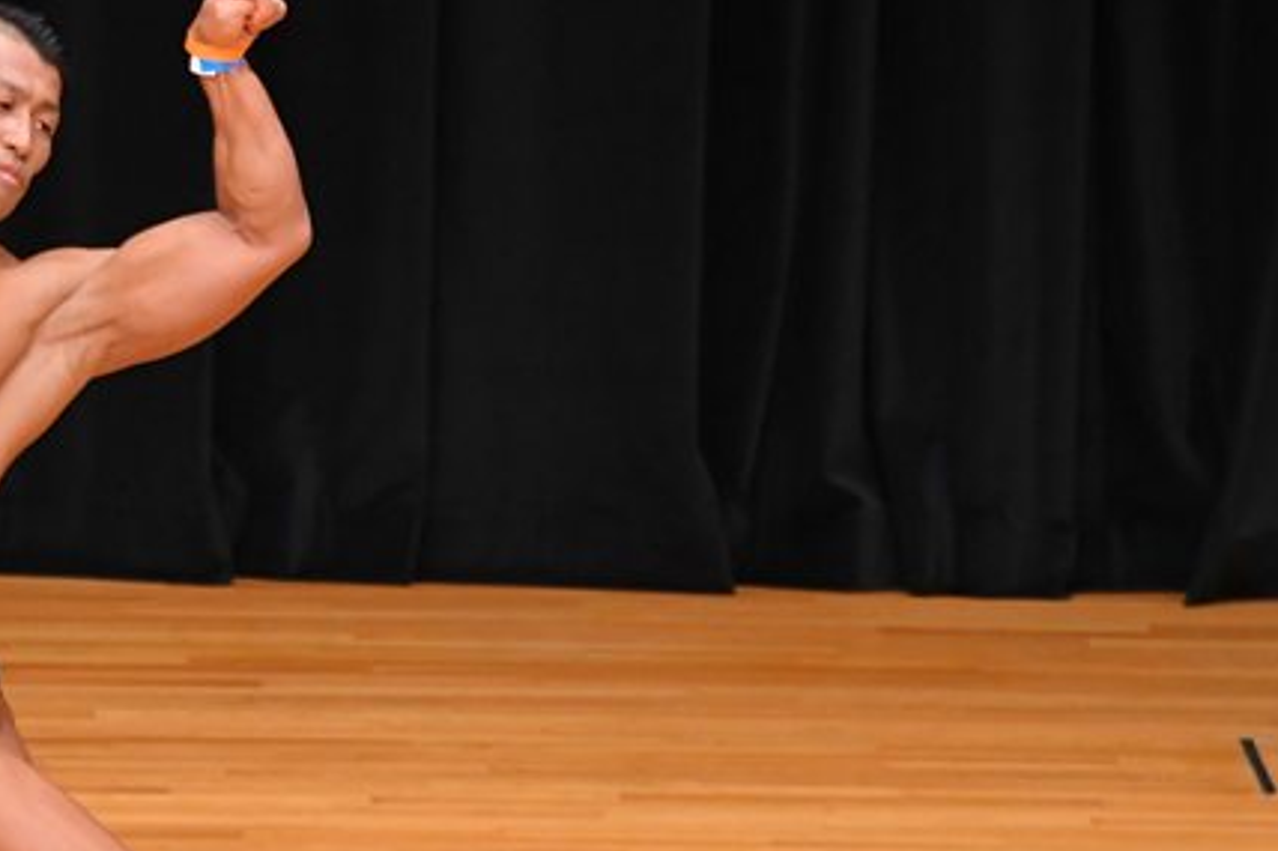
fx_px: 22142
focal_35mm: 624
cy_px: 406
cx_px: 145
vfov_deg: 2.2
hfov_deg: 3.3
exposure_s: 1/400
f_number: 5.6
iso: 4000
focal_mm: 230
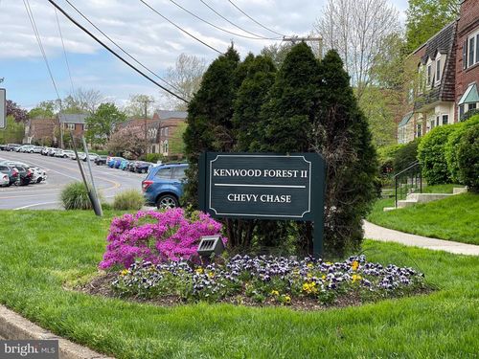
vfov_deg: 22.9
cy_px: 180
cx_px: 240
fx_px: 886
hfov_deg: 30.3
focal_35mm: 64
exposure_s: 1/309
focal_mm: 7.5
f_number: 2.2
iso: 20
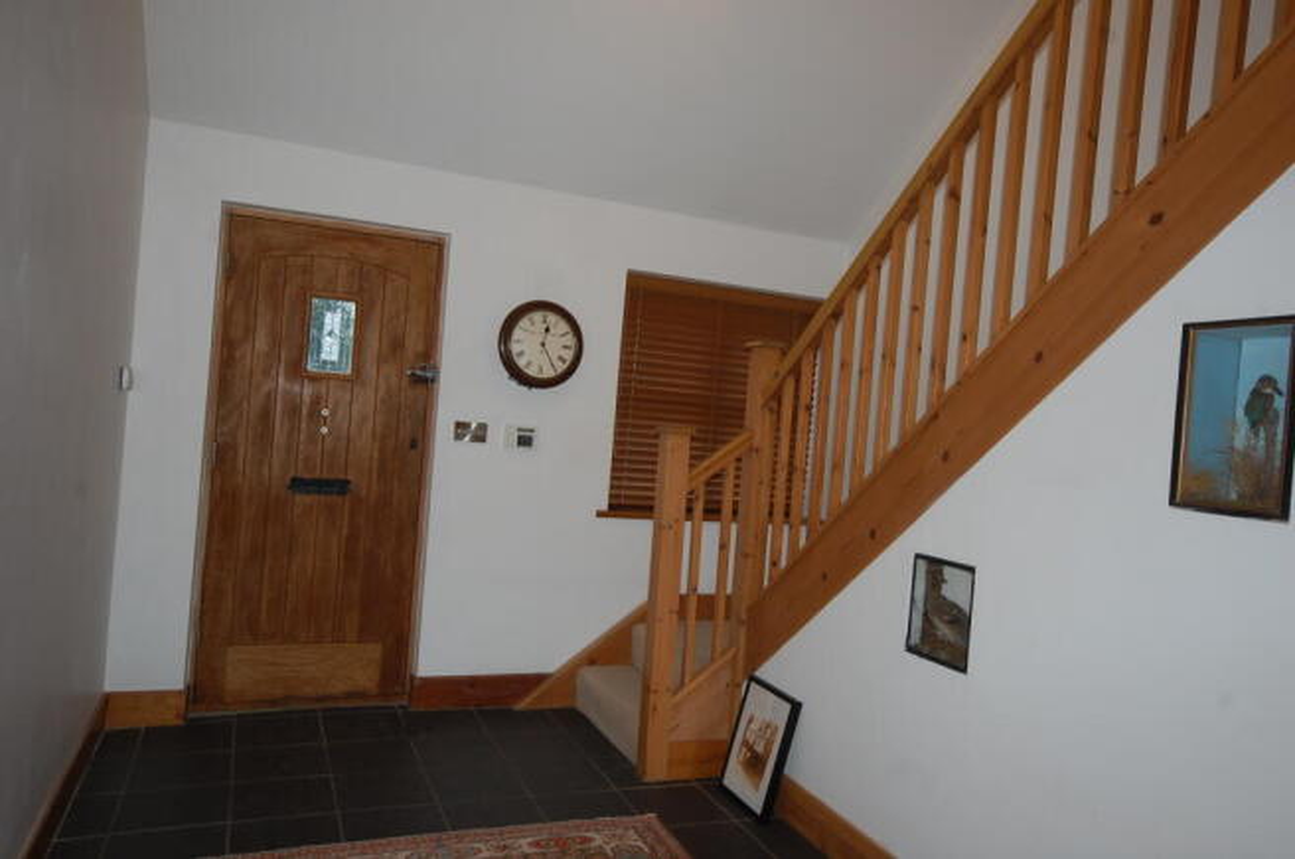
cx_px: 648
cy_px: 430
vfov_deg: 47.8
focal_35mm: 27
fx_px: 970
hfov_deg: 67.5
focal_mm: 18
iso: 400
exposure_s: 1/60
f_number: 5.6
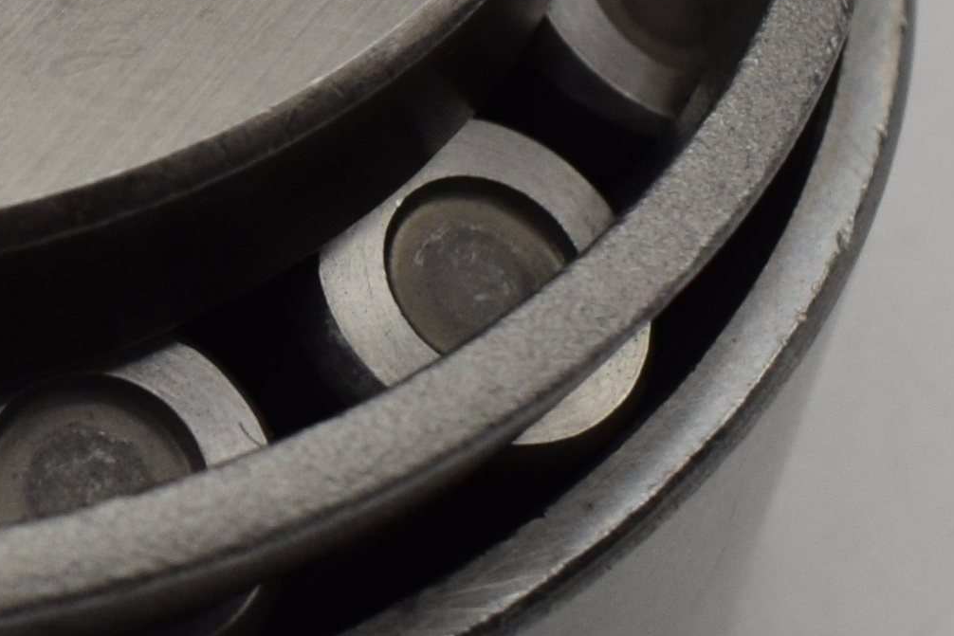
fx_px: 4267
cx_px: -551
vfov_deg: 8.5
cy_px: 1
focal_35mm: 161
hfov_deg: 12.1
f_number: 6.3
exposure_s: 1/160
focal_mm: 18
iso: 400
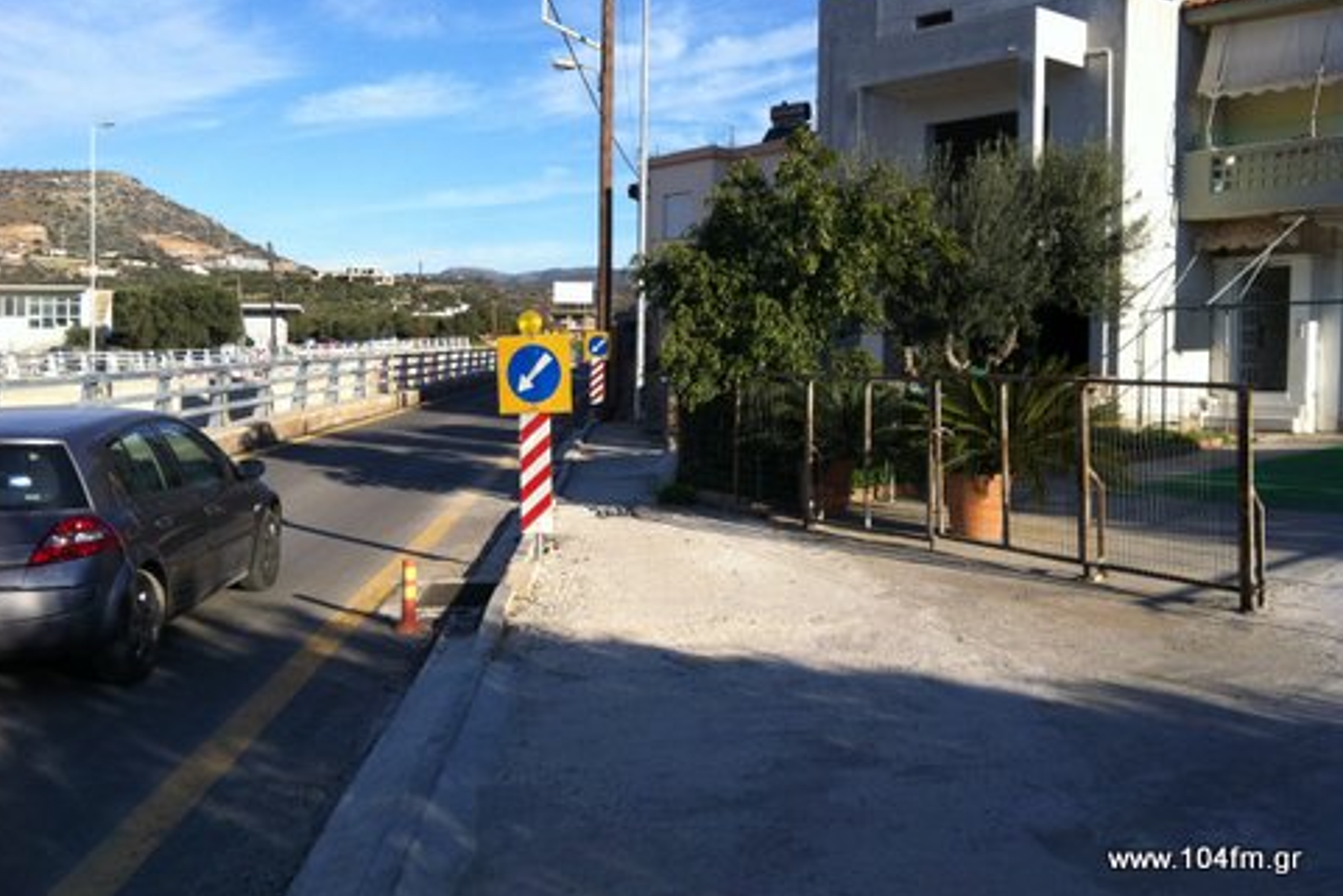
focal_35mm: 37
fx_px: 1381
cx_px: 665
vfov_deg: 35.9
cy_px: 402
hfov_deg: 51.9
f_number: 2.8
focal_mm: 3.85
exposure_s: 1/1077
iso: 80
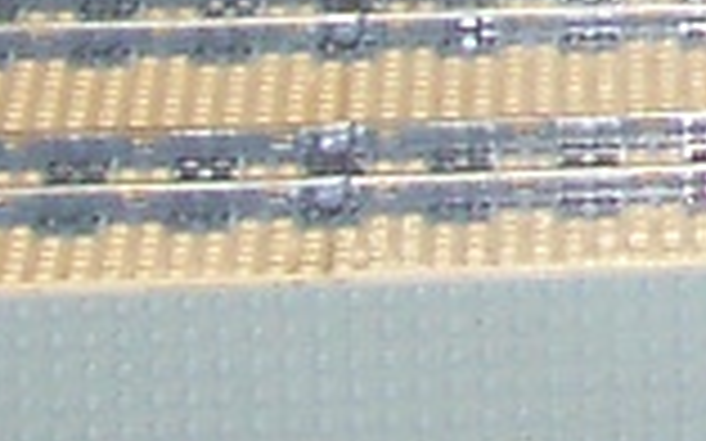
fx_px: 7155
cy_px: -1422
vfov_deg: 3.4
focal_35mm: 372
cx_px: 2060
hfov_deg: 5.3
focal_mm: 7
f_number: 3
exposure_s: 1/60
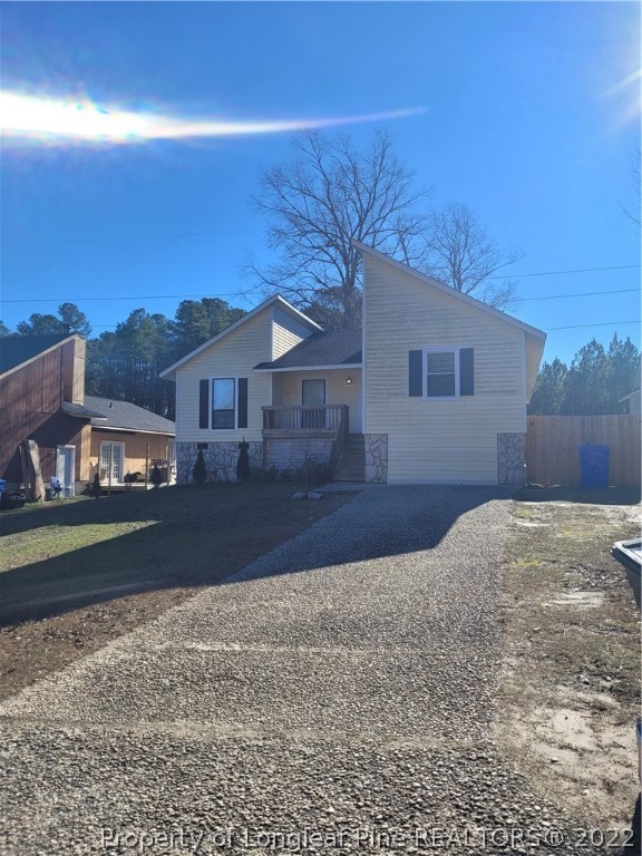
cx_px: 321
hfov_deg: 53.1
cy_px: 428
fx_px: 643
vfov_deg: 67.3
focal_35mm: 26
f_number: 1.8
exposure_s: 1/2722
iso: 40
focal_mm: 5.4
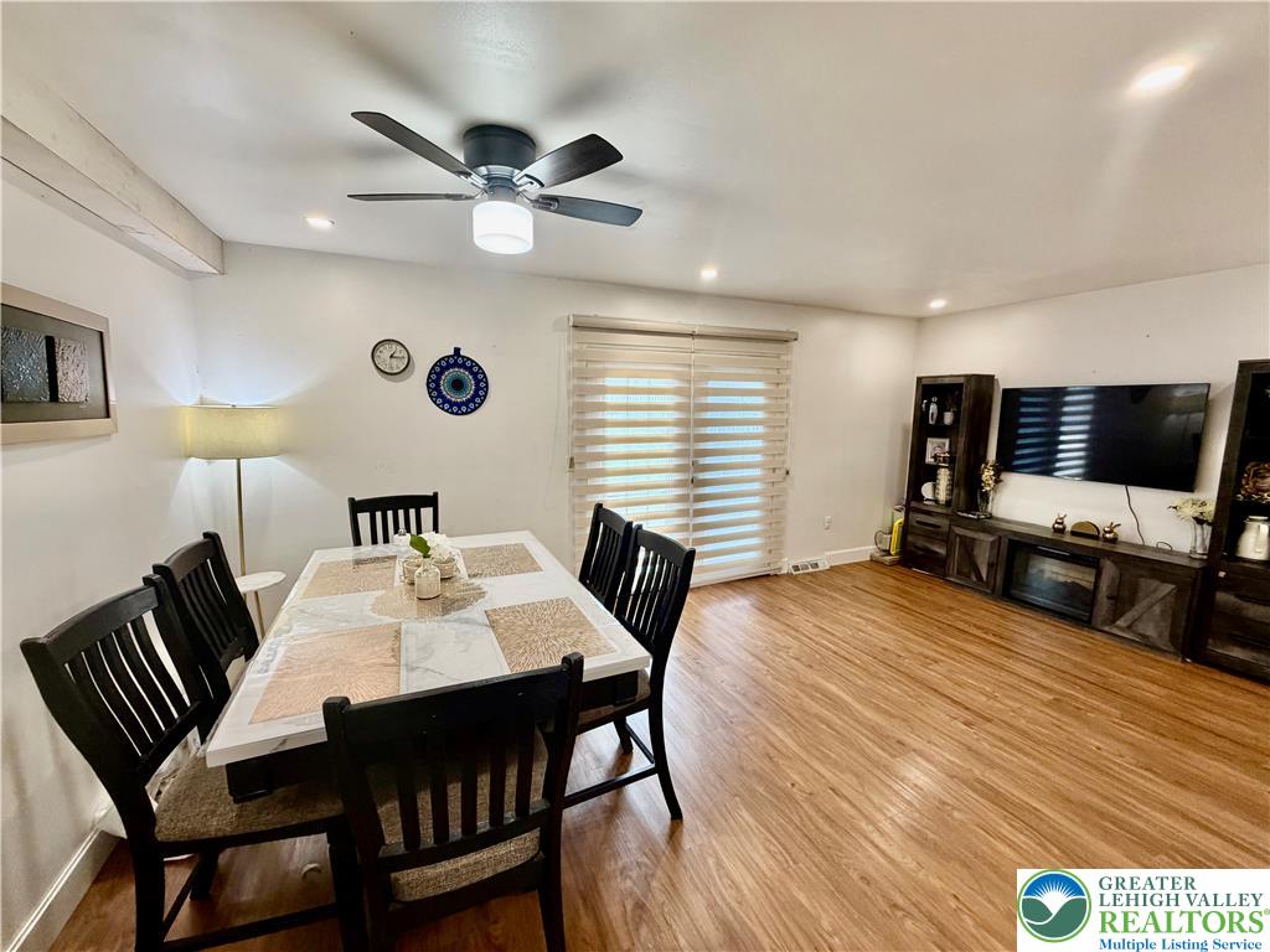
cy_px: 476
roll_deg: -0.2
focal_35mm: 14
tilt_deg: -8.5
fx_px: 514
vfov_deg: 85.7
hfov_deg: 102.1
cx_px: 635
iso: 250
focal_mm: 2.22
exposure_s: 1/120
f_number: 2.2
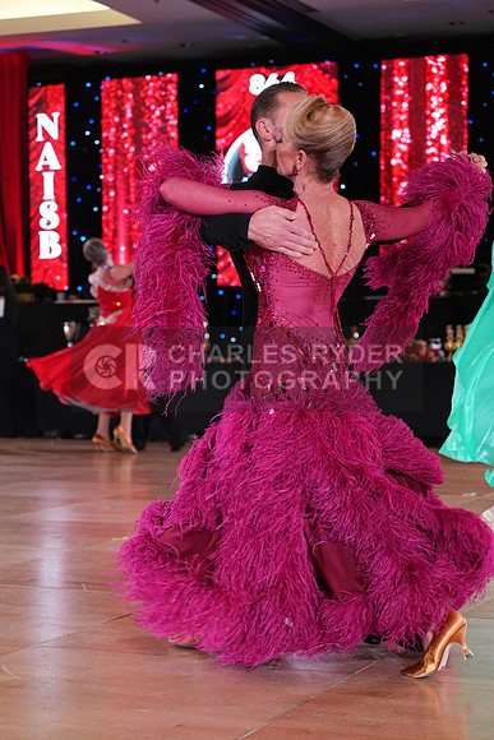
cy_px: 370
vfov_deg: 27.7
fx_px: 1502
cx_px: 247
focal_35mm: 73
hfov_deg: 18.7
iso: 2500
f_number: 4.5
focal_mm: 73
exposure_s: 1/250
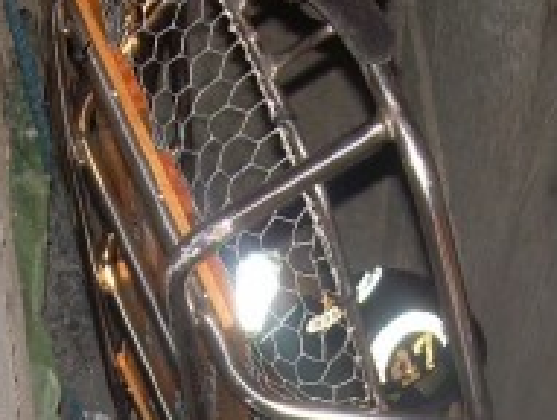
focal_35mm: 127
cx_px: 332
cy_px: 589
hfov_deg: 15.5
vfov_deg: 11.3
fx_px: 2047
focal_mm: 6.3
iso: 100
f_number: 2.8
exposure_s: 1/60
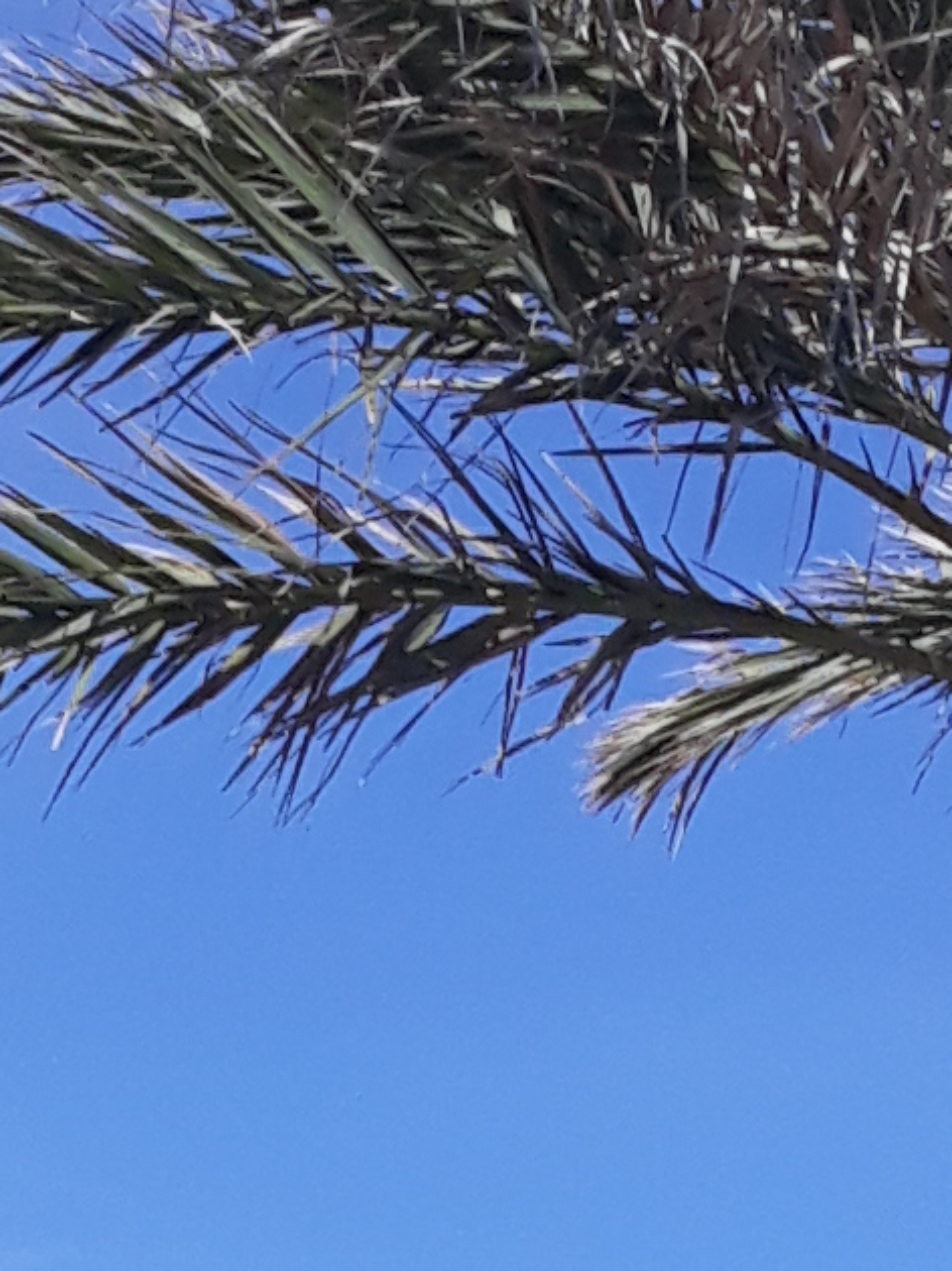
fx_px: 6495
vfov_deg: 9.8
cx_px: 236
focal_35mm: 177
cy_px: 3069
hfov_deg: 8.4
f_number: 1.7
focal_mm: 3.71
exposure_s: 1/2237
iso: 40
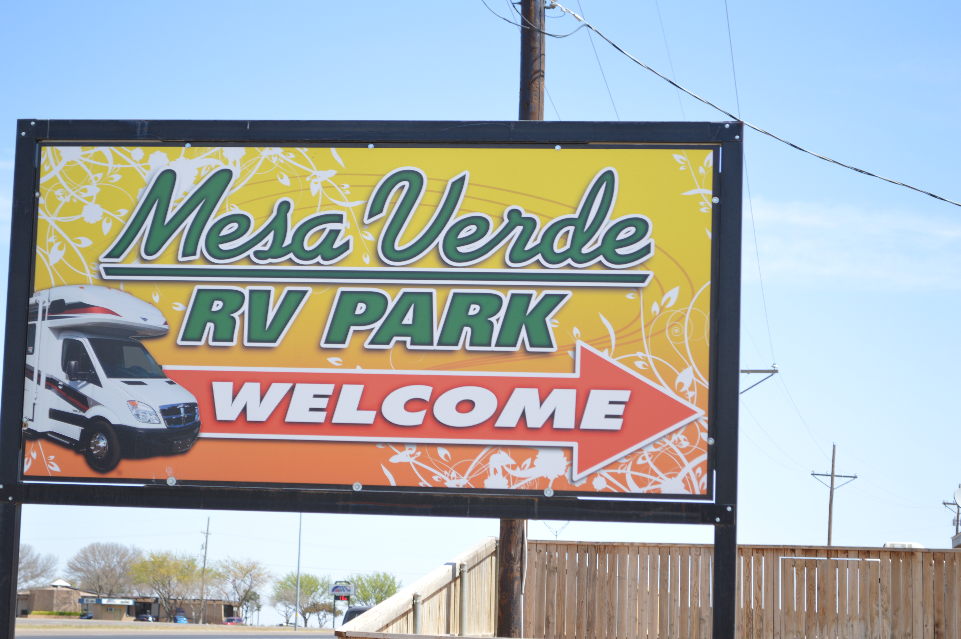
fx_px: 2000
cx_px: 480
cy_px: 320
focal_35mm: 75
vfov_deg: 18.1
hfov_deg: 27.0
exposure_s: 1/160
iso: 100
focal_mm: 50
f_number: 6.3
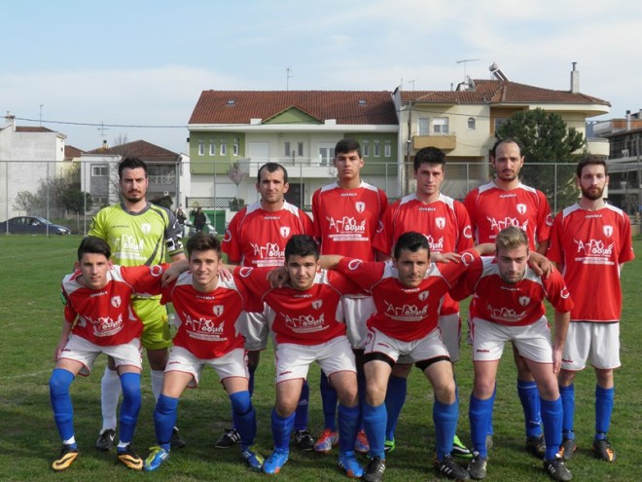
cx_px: 321
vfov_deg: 29.7
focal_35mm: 49
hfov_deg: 38.9
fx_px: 909
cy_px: 241
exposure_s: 1/200
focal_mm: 8.9
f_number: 5.5
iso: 50
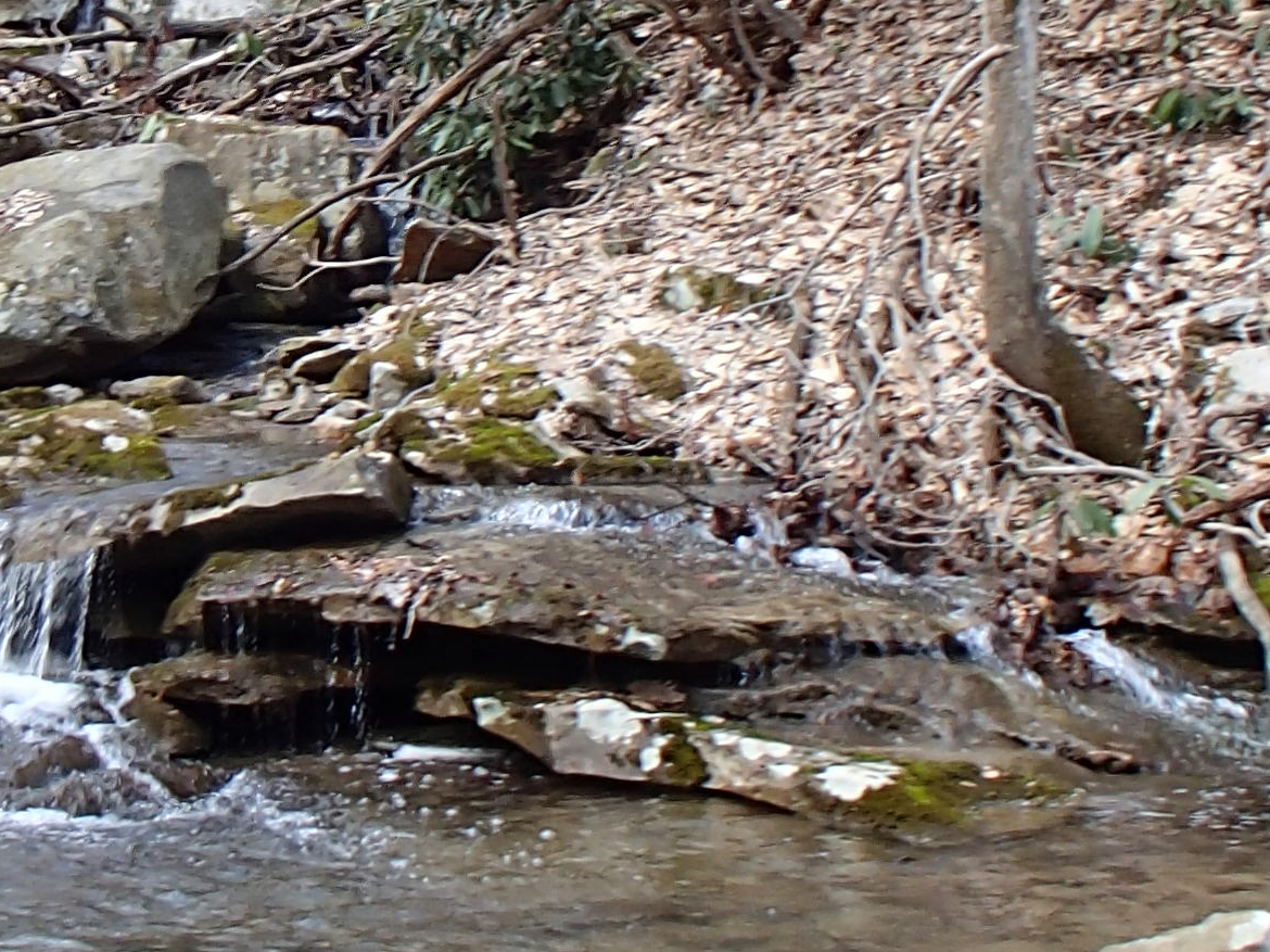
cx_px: 255
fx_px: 3485
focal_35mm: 95
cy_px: 194
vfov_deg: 15.5
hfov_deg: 20.4
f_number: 3.9
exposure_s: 1/60
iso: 160
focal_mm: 5
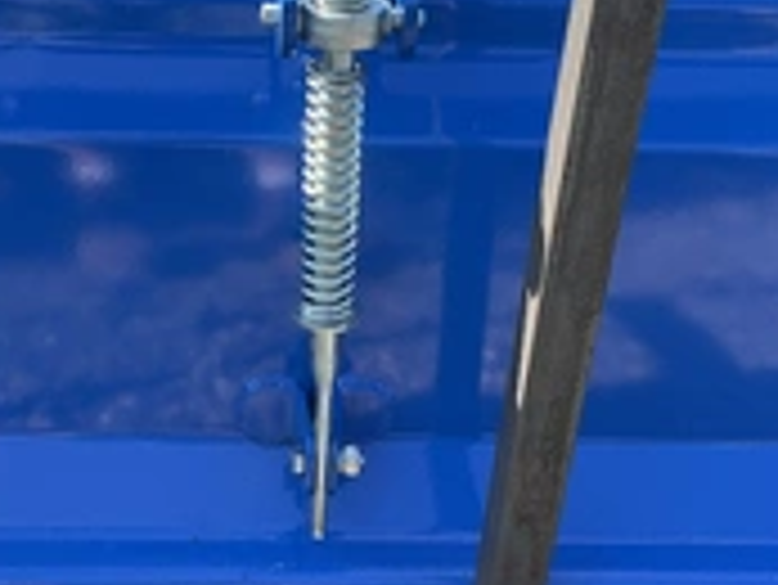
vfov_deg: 21.7
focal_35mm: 67
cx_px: 261
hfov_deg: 28.8
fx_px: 1507
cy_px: 122
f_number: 1.8
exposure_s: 1/380
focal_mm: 3
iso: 25
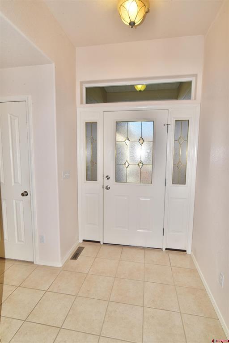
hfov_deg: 67.4
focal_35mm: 18
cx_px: 114
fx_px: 172
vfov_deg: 90.0
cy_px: 172
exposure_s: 1/60
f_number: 18
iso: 400
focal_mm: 18
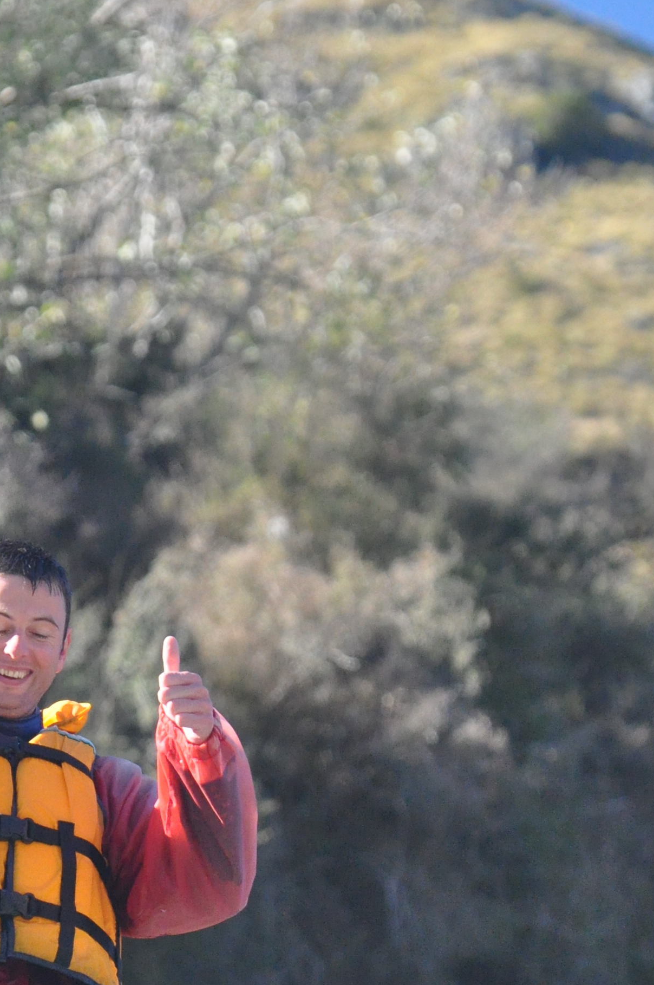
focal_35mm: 548
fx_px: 14977
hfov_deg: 2.5
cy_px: 973
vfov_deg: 3.8
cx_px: 11
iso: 1600
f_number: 4.8
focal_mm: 155
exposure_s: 1/500
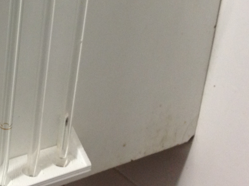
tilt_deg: -21.2
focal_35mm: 97
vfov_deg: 15.0
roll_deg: -4.3
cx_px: -7
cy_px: -5
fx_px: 698
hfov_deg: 19.6
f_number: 2.4
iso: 100
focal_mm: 4.12
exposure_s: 1/20
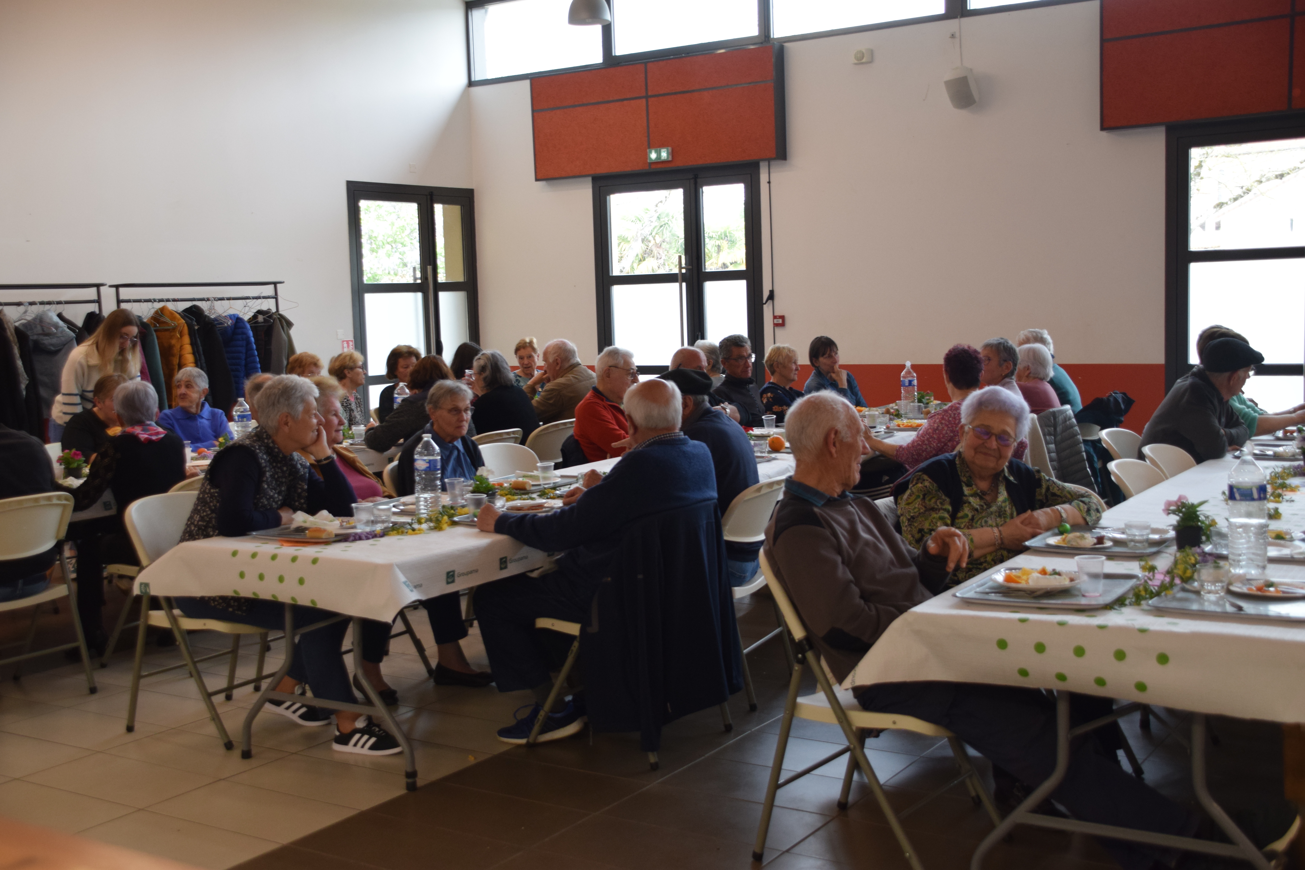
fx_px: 1414
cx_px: 652
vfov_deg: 34.2
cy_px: 435
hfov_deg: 49.6
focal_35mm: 39
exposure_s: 1/160
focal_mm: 26
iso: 800
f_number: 4.5
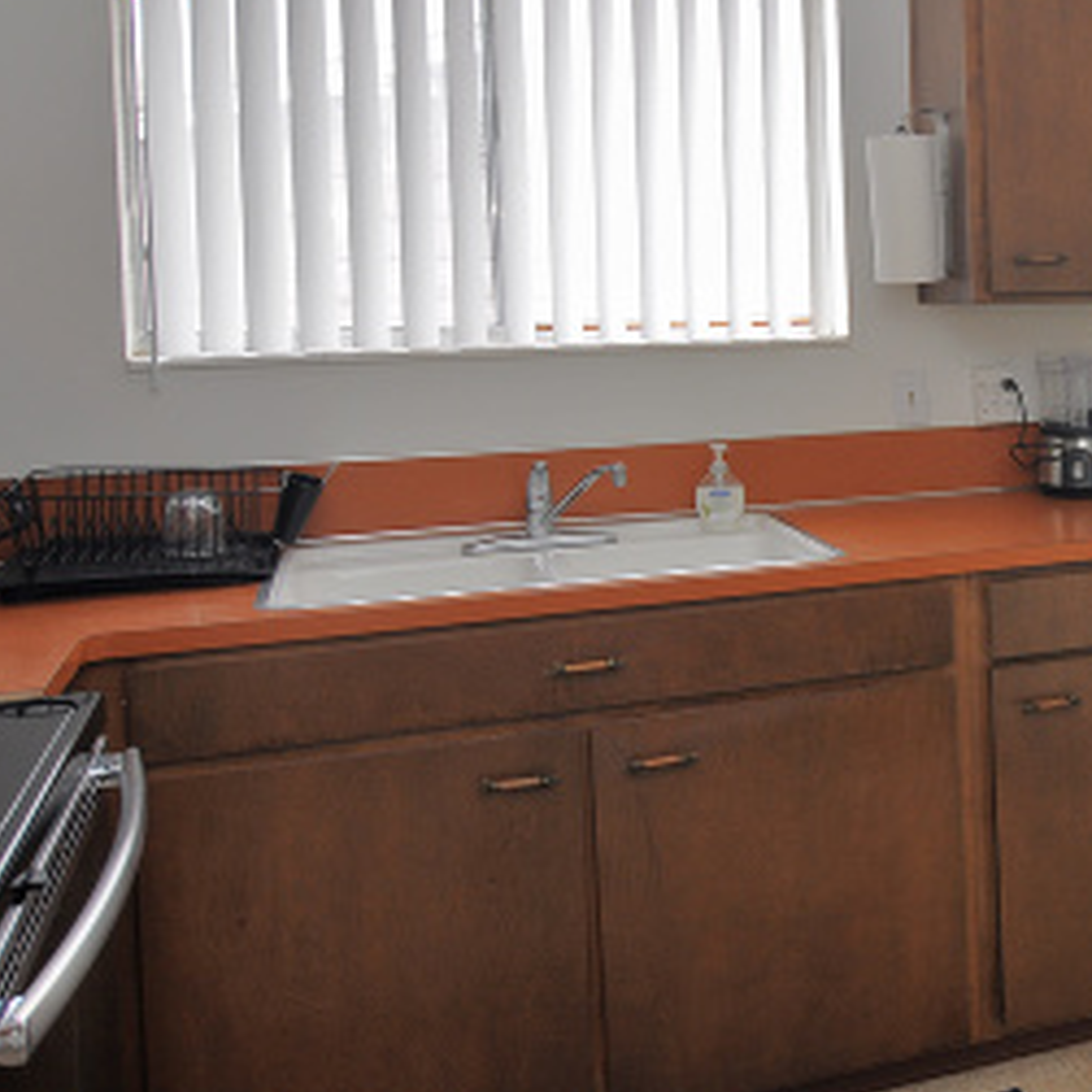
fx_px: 1392
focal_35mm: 39
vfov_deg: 42.8
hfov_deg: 37.6
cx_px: 1122
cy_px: 516
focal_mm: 12
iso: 200
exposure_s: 1/60
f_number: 4
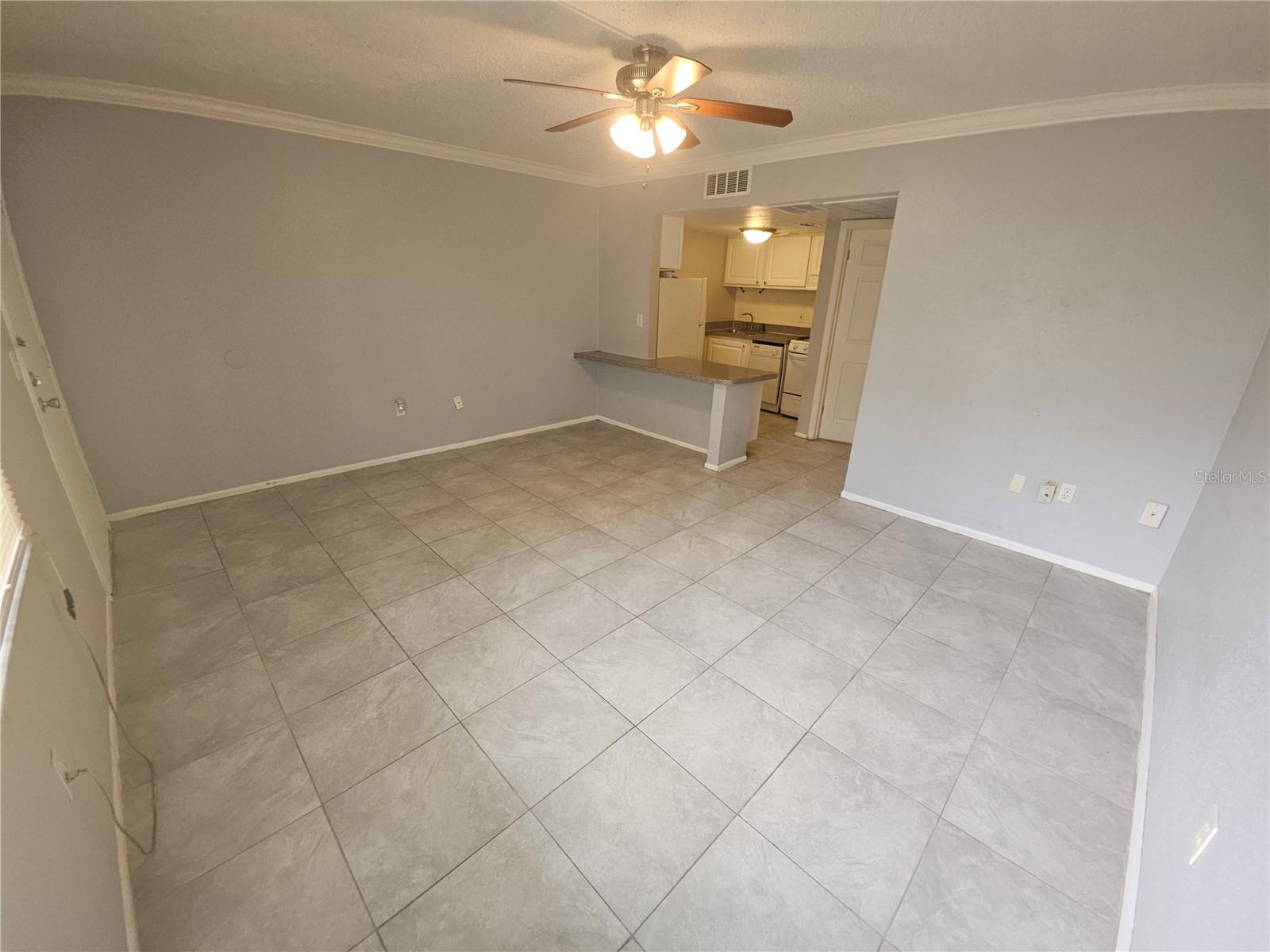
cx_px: 635
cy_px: 476
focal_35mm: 13
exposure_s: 1/60
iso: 160
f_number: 2.2
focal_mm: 1.7
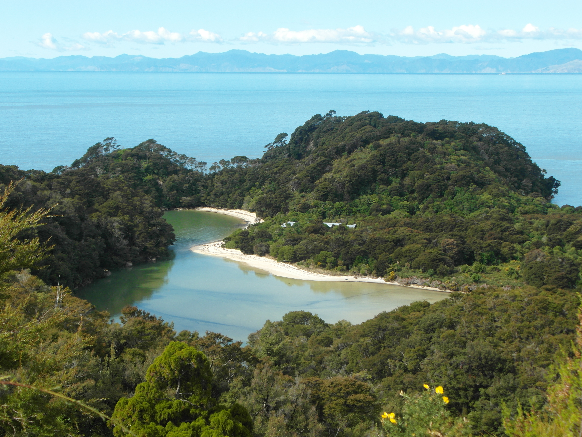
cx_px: 290
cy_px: 218
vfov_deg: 18.7
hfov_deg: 24.7
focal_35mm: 79
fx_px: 1328
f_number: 4.2
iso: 100
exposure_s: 1/500
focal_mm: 13.9
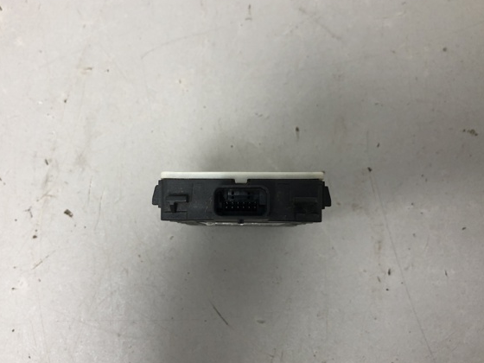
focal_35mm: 32
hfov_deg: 56.8
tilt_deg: -77.7
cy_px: 181
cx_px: 230
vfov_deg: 44.2
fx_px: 447
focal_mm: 4
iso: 40
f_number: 1.8
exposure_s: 1/33
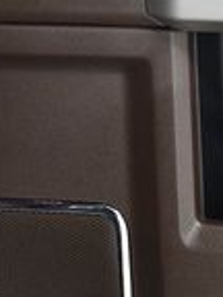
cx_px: 399
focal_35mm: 222
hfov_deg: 6.5
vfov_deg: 8.9
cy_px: 77
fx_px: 1907
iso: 1250
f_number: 4.2
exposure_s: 1/125
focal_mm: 35
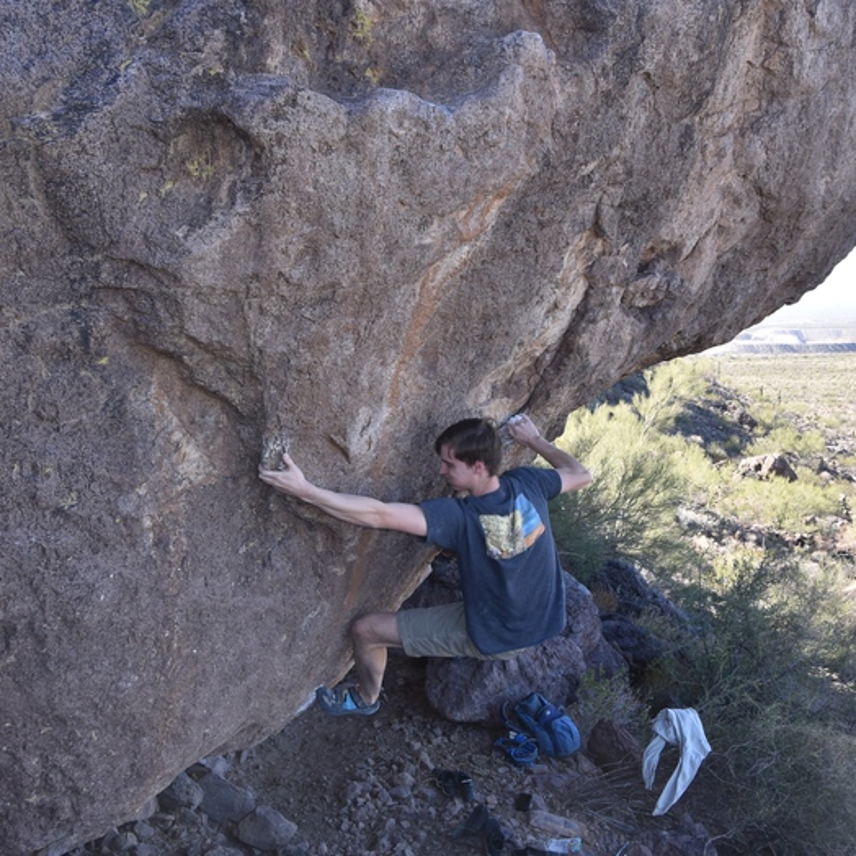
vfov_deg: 47.2
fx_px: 979
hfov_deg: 47.2
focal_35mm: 35
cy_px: 422
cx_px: 441
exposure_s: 1/125
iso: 100
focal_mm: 18
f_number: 5.6
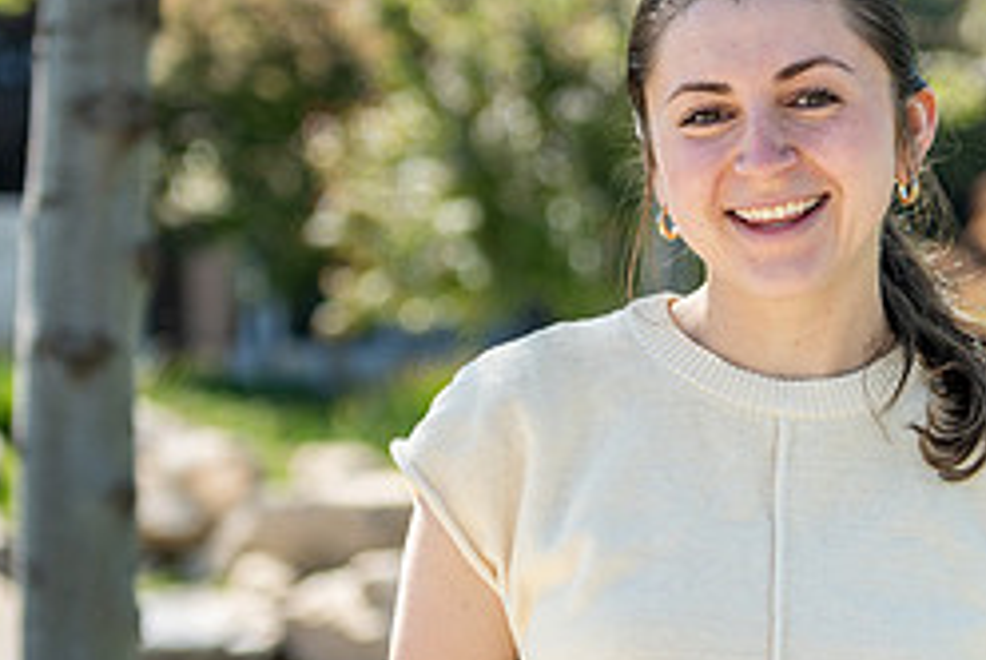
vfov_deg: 8.0
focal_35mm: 172
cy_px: 571
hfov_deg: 11.8
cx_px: 940
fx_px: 4716
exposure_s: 1/320
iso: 50
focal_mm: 70
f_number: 2.8
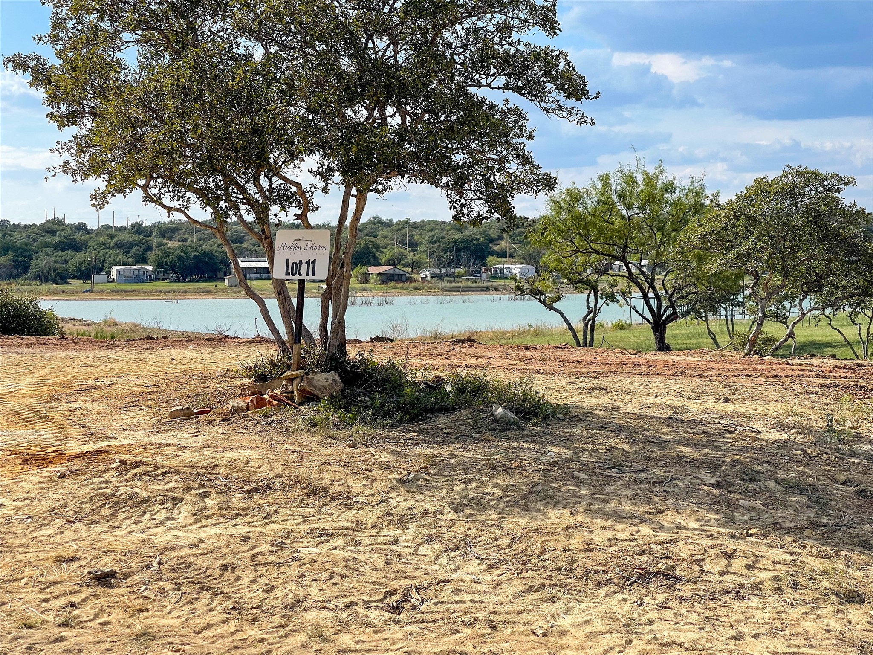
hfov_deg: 30.3
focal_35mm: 64
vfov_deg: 22.9
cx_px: 436
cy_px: 328
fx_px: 1614
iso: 20
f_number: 2.2
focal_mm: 7.5
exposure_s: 1/1410
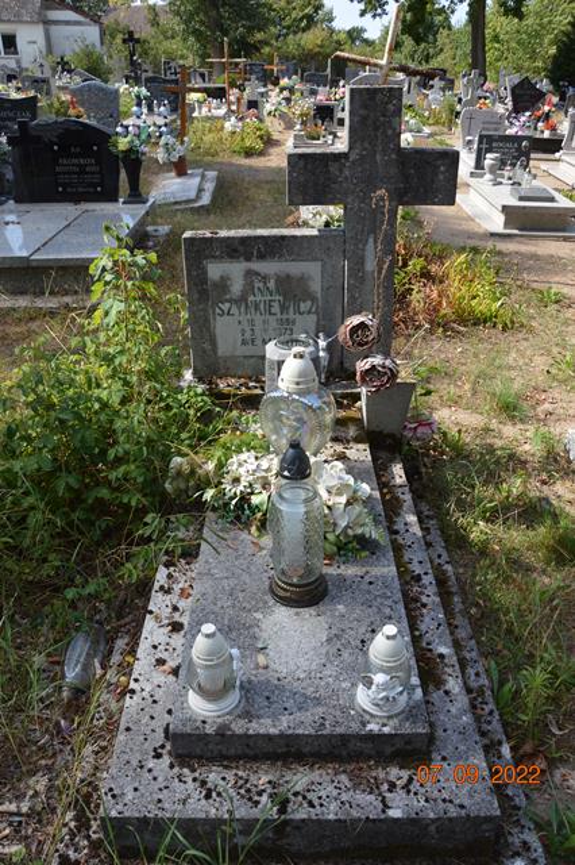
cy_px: 432
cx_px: 288
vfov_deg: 67.4
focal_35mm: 27
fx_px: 648
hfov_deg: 47.9
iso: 100
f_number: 6.3
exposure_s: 1/160
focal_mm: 18
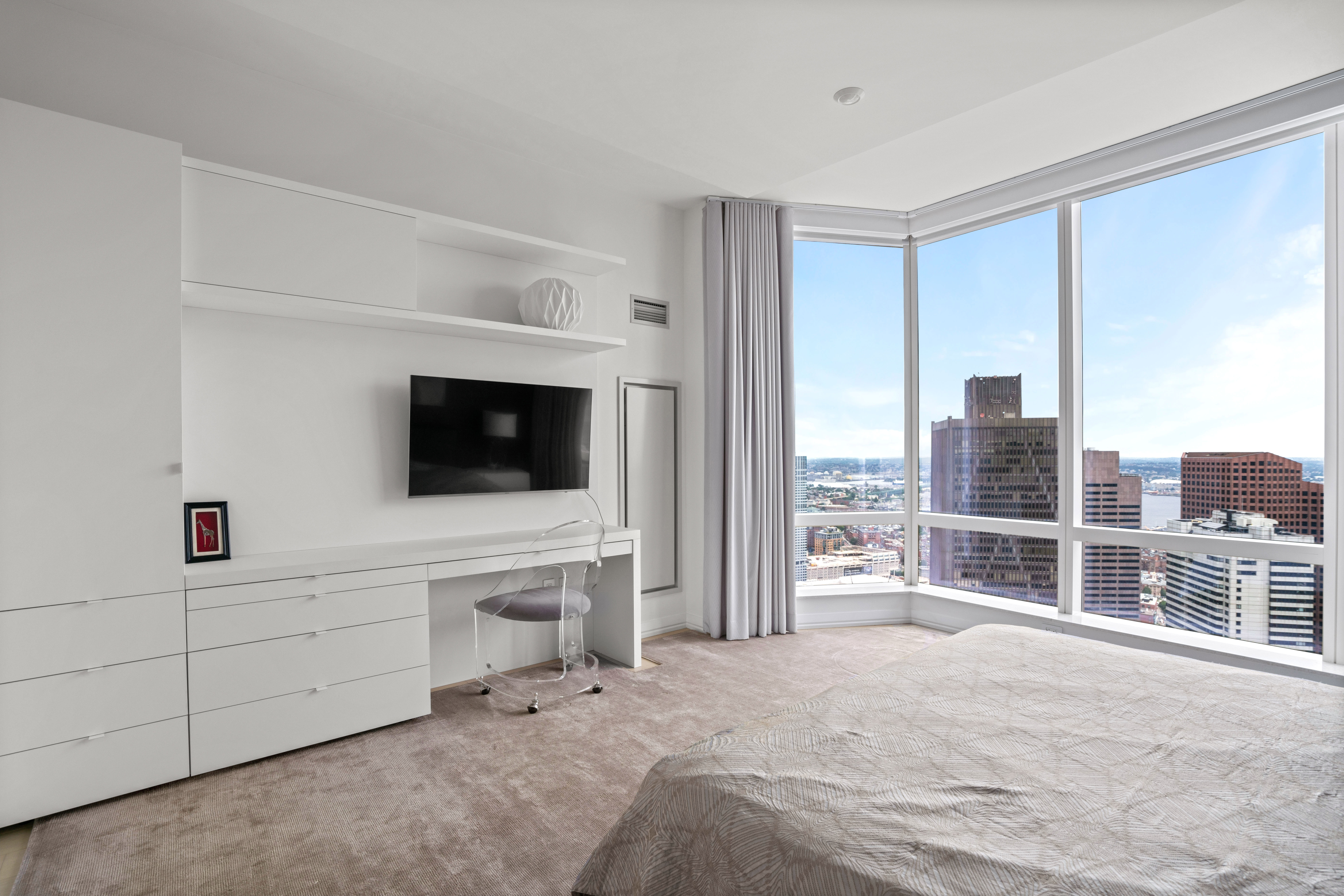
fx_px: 597
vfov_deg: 73.8
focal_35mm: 16
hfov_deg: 96.7
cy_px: 448
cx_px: 672
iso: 320
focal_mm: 16
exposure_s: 1/30
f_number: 8
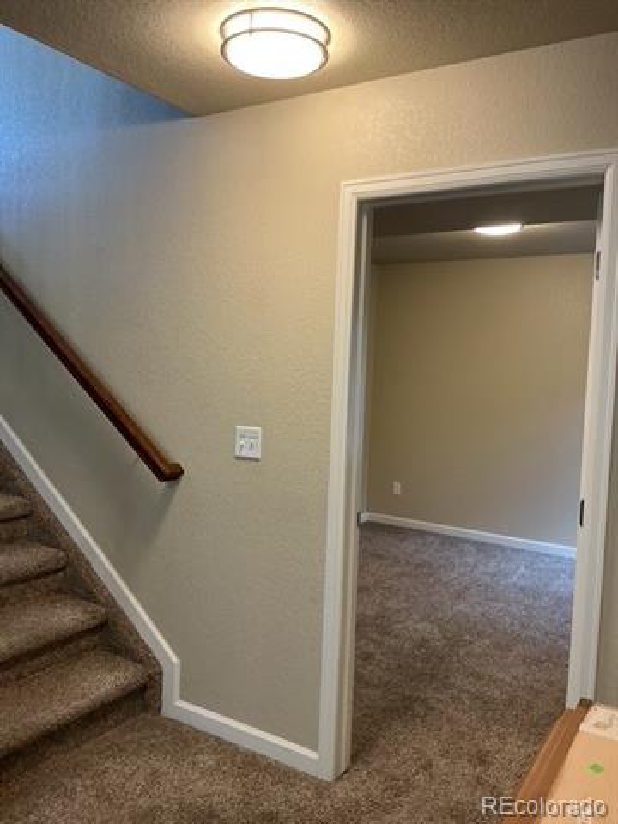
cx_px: 309
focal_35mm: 29
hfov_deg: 48.2
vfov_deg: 61.7
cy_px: 412
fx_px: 690
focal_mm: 3
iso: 80
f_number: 1.8
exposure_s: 1/60
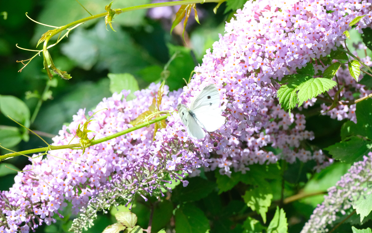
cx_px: 186
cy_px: 112
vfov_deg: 2.9
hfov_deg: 4.6
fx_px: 4664
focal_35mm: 460
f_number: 8
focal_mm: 300
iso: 6400
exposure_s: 1/4400
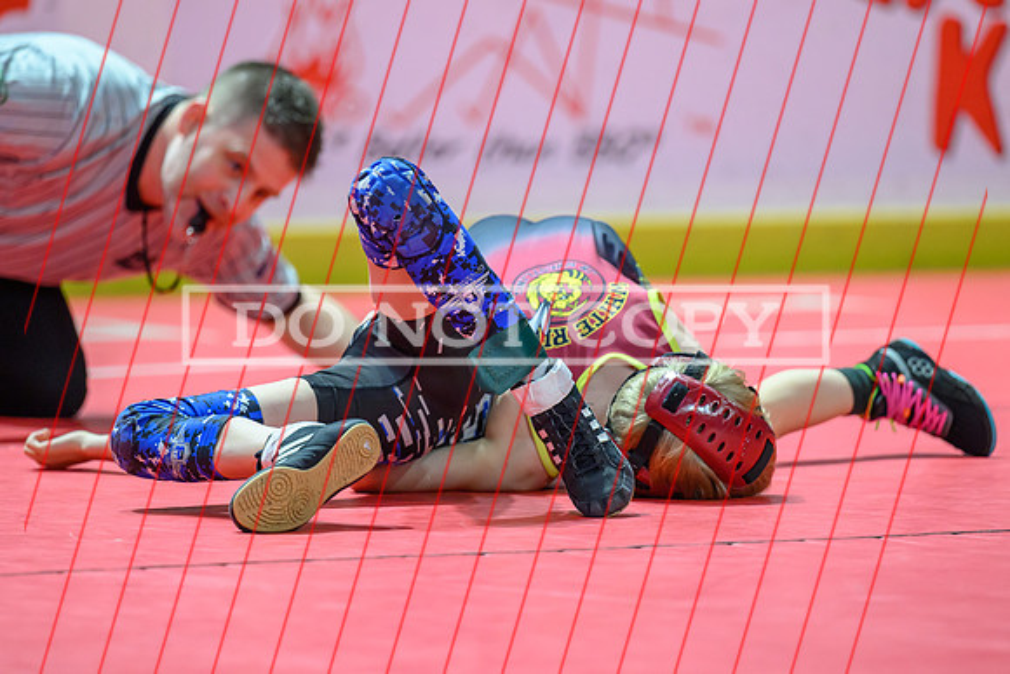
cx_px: 499
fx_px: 6763
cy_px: 345
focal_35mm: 241
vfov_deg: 5.7
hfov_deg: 8.5
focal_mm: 185
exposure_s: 1/800
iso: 3200
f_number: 2.8
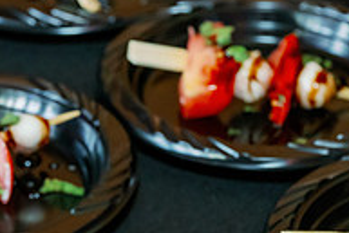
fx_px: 1717
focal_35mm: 177
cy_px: 250
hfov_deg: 11.6
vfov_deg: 7.7
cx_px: 90
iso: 2000
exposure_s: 1/100
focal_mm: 59
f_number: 6.3
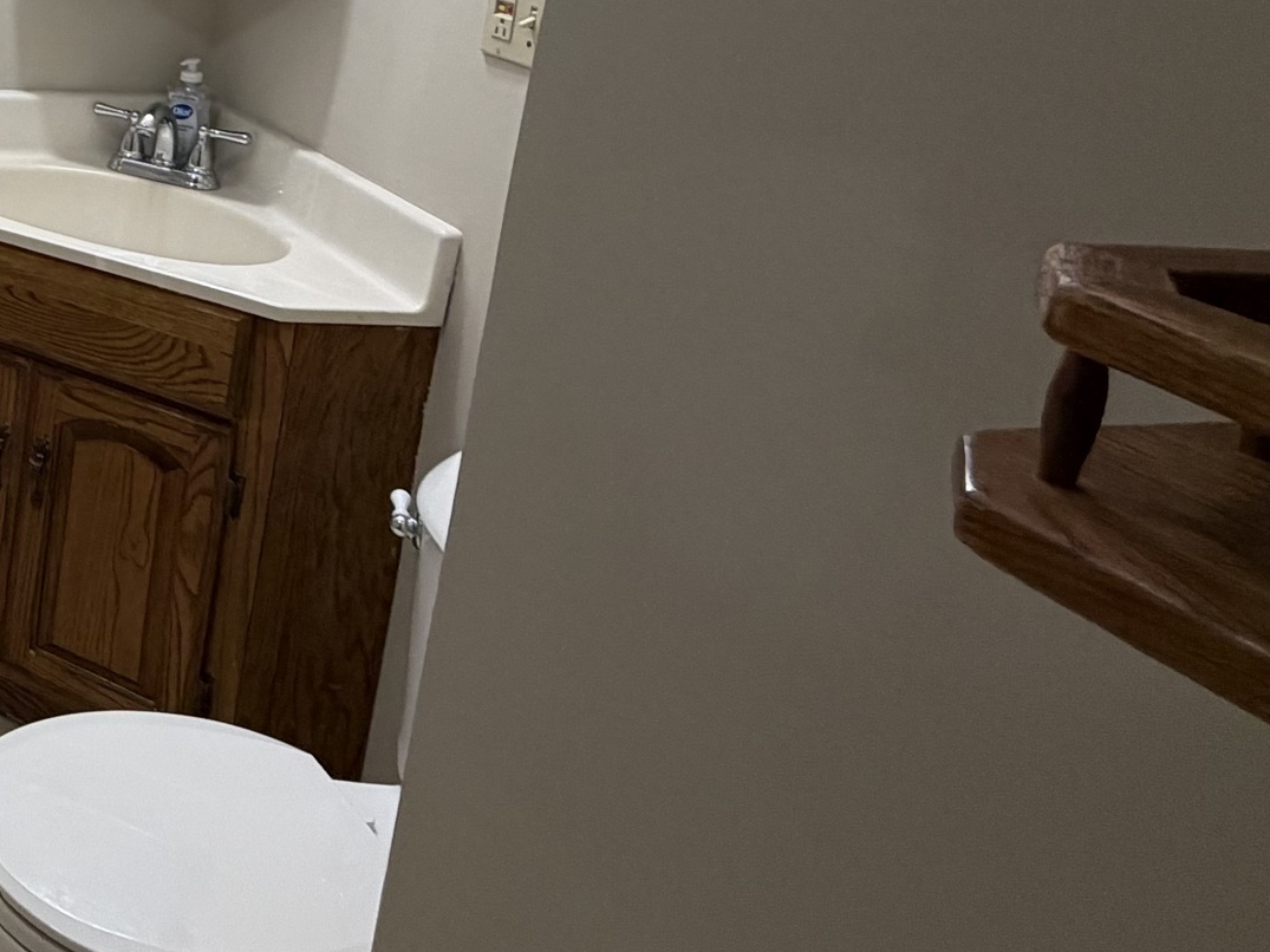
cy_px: 32
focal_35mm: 40
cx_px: -456
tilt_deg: -12.2
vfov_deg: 33.3
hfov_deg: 32.4
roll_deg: -1.1
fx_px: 1467
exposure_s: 1/60
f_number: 2.2
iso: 200
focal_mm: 2.22
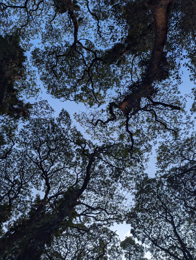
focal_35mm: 24
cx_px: 98
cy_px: 130
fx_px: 181
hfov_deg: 56.9
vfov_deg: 71.5
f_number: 1.85
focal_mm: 6.81
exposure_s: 1/1414
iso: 40
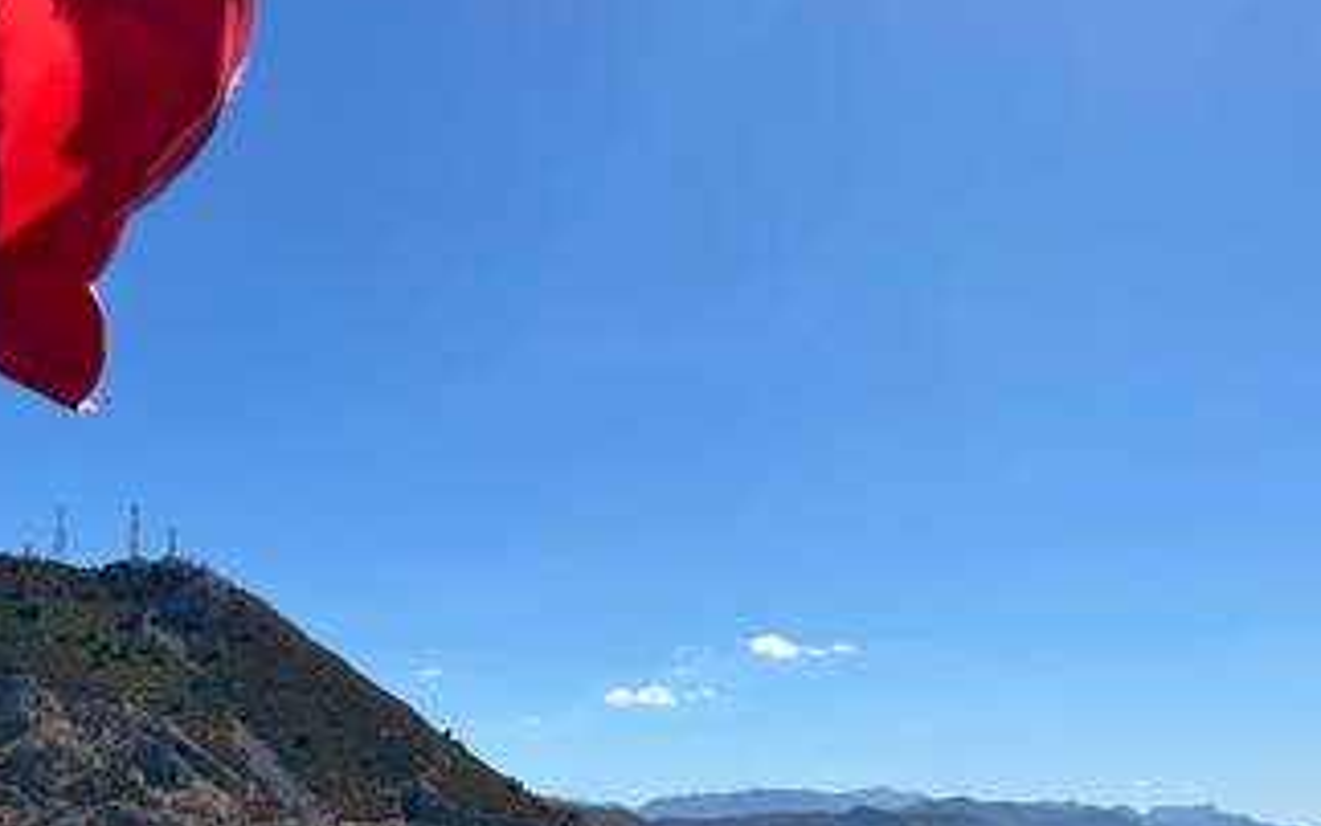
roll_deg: +1.7
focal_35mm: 41
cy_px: 630
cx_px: 736
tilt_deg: +8.1
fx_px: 1476
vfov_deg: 30.7
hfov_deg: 48.1
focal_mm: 5.7
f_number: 1.5
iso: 50
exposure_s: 1/8000
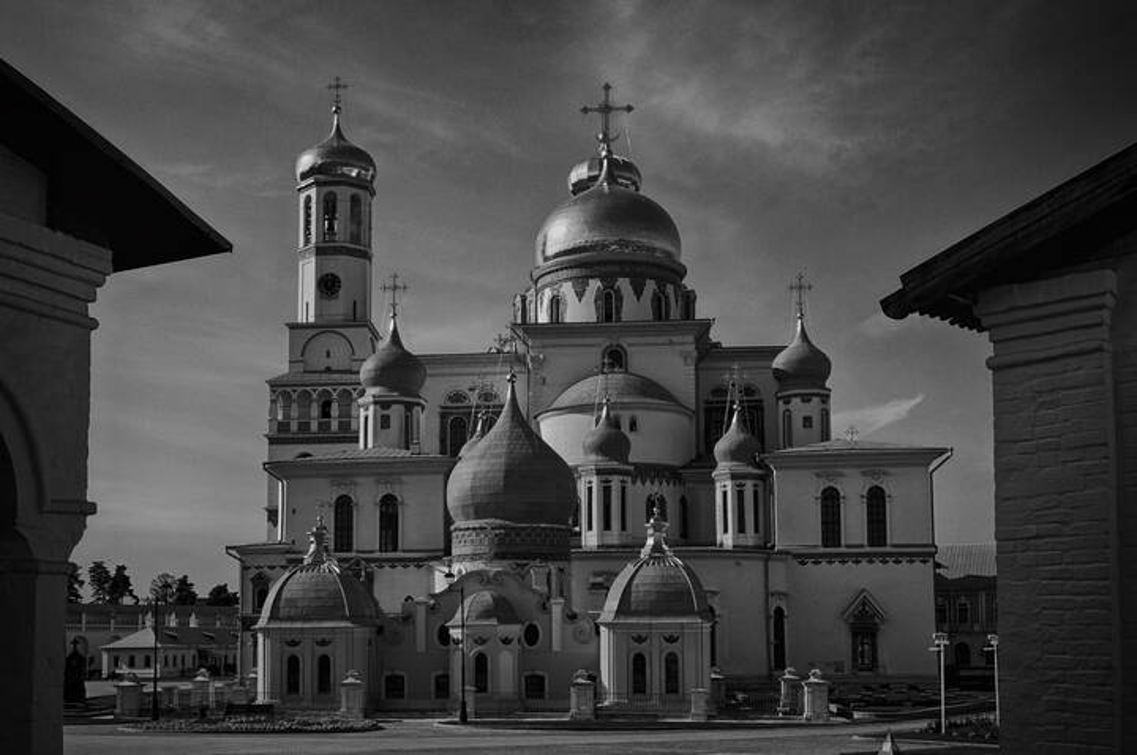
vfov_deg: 31.8
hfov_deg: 46.5
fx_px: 1325
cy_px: 378
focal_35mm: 42
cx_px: 568
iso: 200
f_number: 9
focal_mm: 28
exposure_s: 1/1250
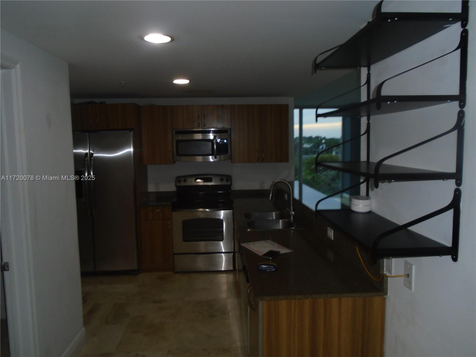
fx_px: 358
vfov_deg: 53.1
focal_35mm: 26
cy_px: 178
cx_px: 238
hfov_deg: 67.3
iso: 100
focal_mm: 4.6
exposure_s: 1/30
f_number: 3.2
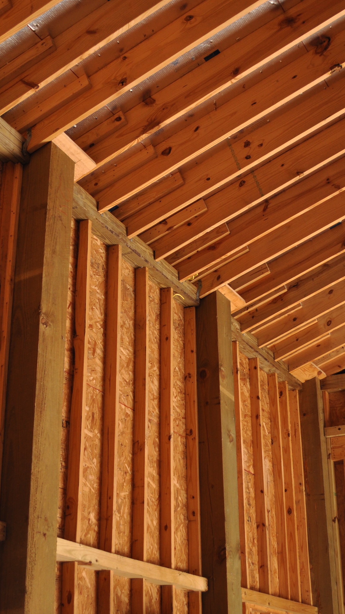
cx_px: 154
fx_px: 927
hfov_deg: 21.1
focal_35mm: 57
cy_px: 307
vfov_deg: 36.6
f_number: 4
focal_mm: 24
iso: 400
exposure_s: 1/60
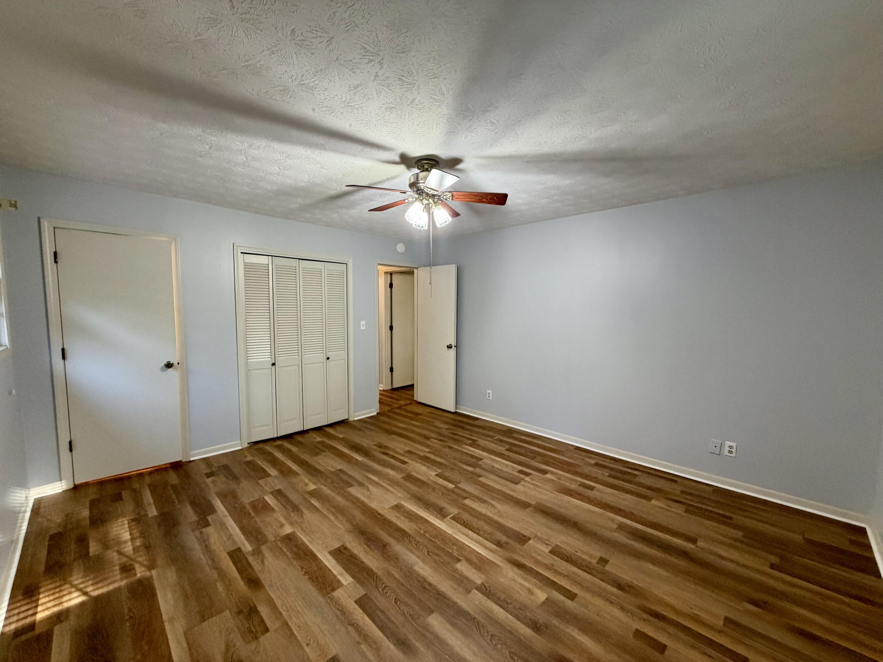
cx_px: 442
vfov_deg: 85.7
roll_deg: +0.1
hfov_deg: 102.1
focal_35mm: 14
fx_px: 357
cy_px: 331
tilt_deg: -5.3
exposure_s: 1/60
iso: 320
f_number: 2.2
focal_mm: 2.22
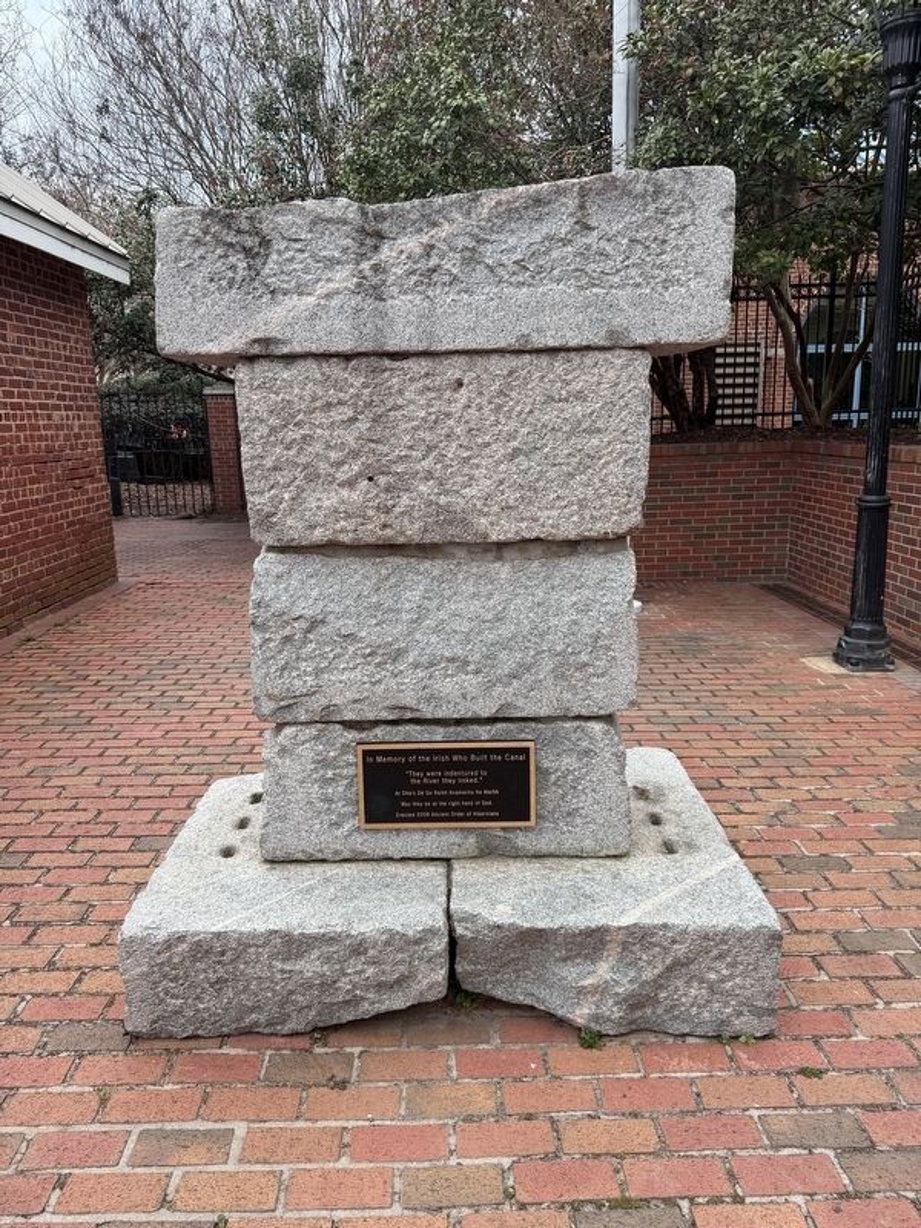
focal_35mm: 24
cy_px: 614
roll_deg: -0.5
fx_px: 851
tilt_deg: -12.6
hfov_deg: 56.8
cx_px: 460
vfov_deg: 71.6
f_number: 1.78
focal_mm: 6.76
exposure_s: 1/121
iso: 100
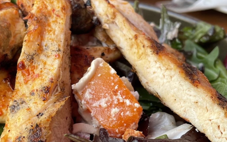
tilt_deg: -34.5
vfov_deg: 21.2
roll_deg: -0.9
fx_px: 377
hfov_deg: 33.1
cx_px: 70
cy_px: 100
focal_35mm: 61
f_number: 1.6
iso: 32
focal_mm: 4.2
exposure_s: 1/126
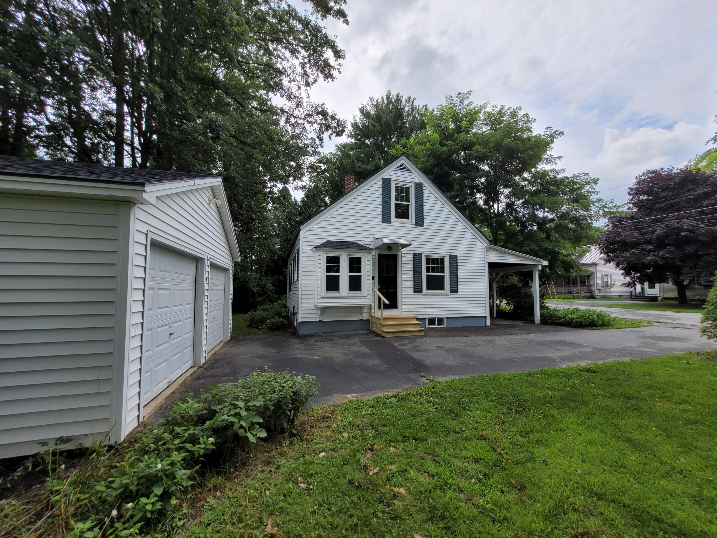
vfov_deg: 89.9
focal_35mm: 13
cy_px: 269
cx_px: 358
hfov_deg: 106.2
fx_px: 269
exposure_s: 1/857
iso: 40
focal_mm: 1.74
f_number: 2.2
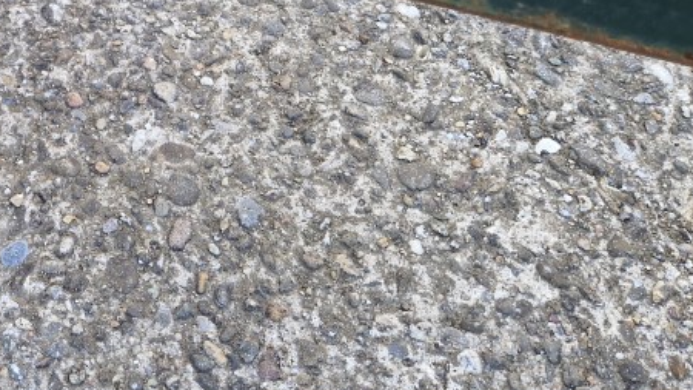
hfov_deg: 33.1
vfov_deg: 19.5
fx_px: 1047
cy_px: -108
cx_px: -22
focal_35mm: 57
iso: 50
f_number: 1.8
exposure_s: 1/180
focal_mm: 5.4
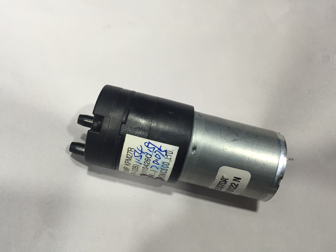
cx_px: 168
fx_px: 281
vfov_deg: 48.2
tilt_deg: -61.3
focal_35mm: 29
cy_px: 126
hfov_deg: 61.7
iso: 50
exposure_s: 1/33
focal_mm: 4.15
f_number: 2.2
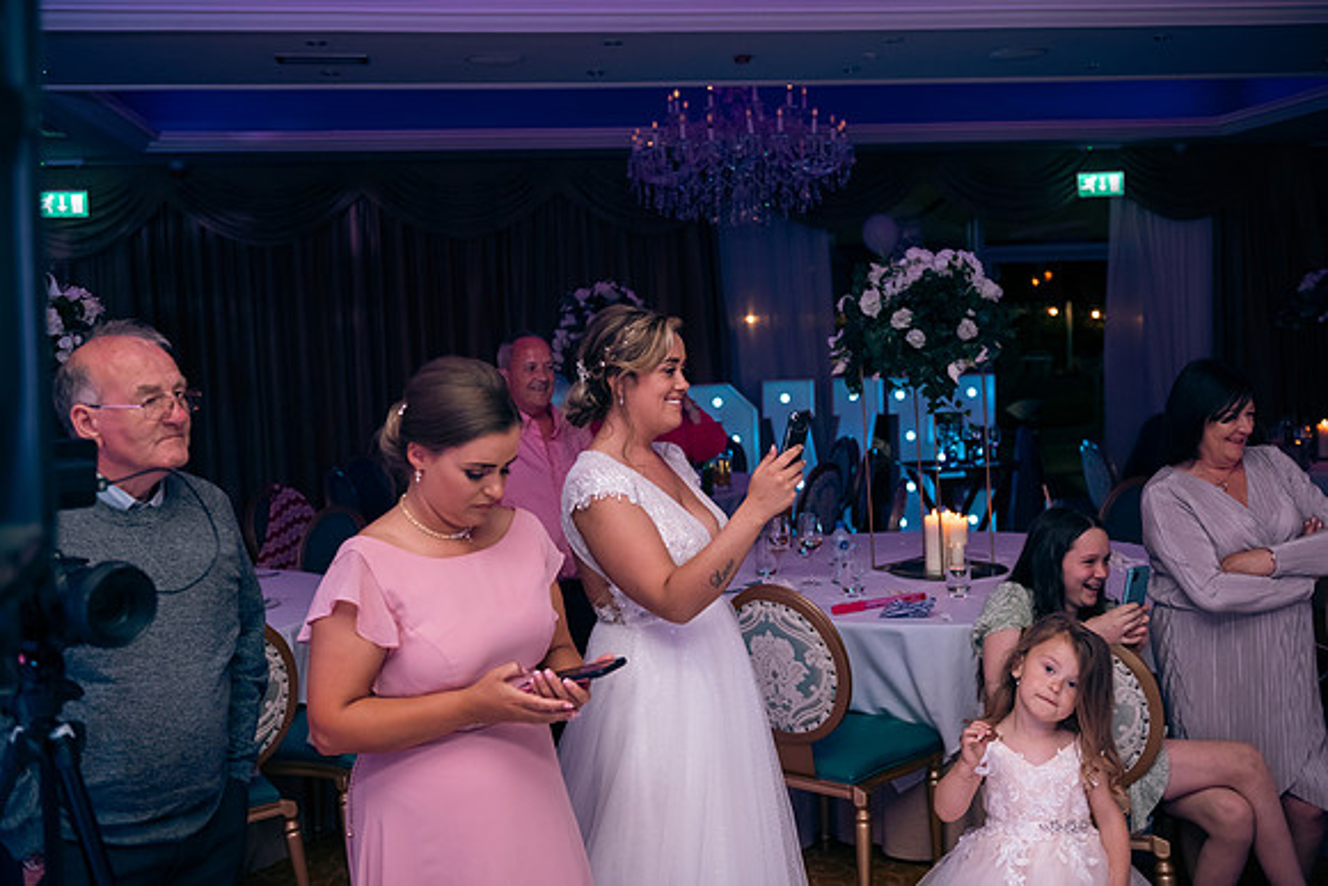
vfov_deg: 35.1
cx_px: 664
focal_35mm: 38
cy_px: 443
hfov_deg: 50.7
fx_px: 1402
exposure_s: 1/160
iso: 1000
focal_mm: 38
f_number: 3.5
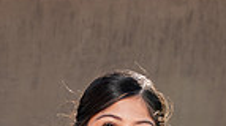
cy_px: 331
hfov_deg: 10.7
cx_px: 79
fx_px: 1203
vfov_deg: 5.7
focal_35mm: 201
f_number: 8
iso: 250
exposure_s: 1/250
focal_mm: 61
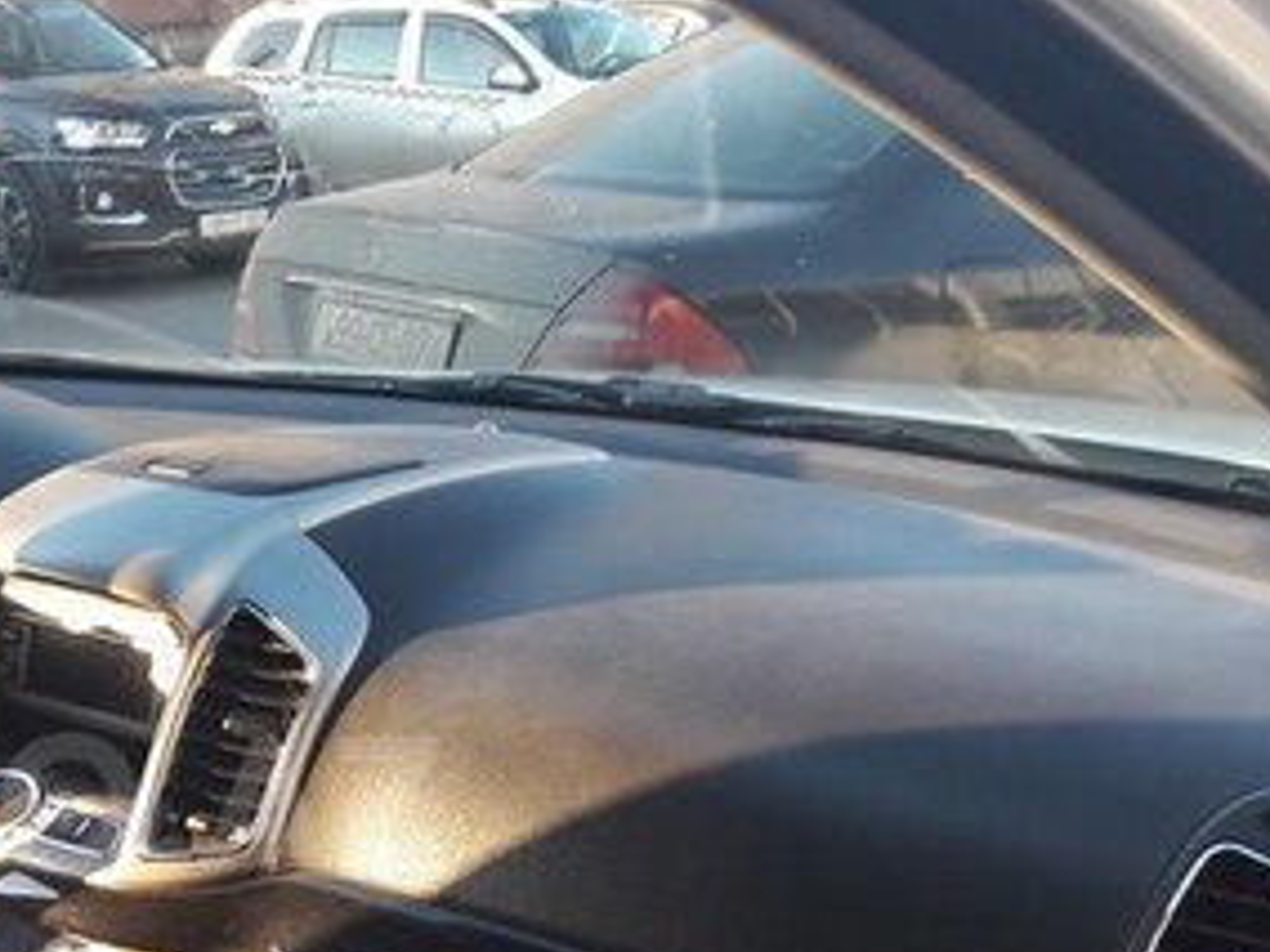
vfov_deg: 22.2
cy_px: 802
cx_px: -18
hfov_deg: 27.9
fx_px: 2385
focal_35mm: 65
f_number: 1.9
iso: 40
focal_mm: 3.7
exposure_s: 1/50
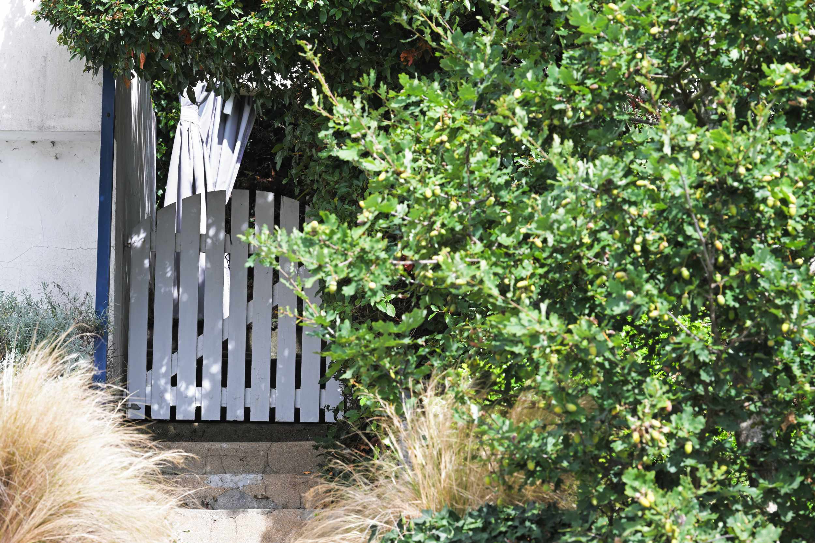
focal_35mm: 160
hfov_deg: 12.8
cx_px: 408
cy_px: 272
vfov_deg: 8.6
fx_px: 3622
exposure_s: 1/200
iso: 560
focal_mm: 160
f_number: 13
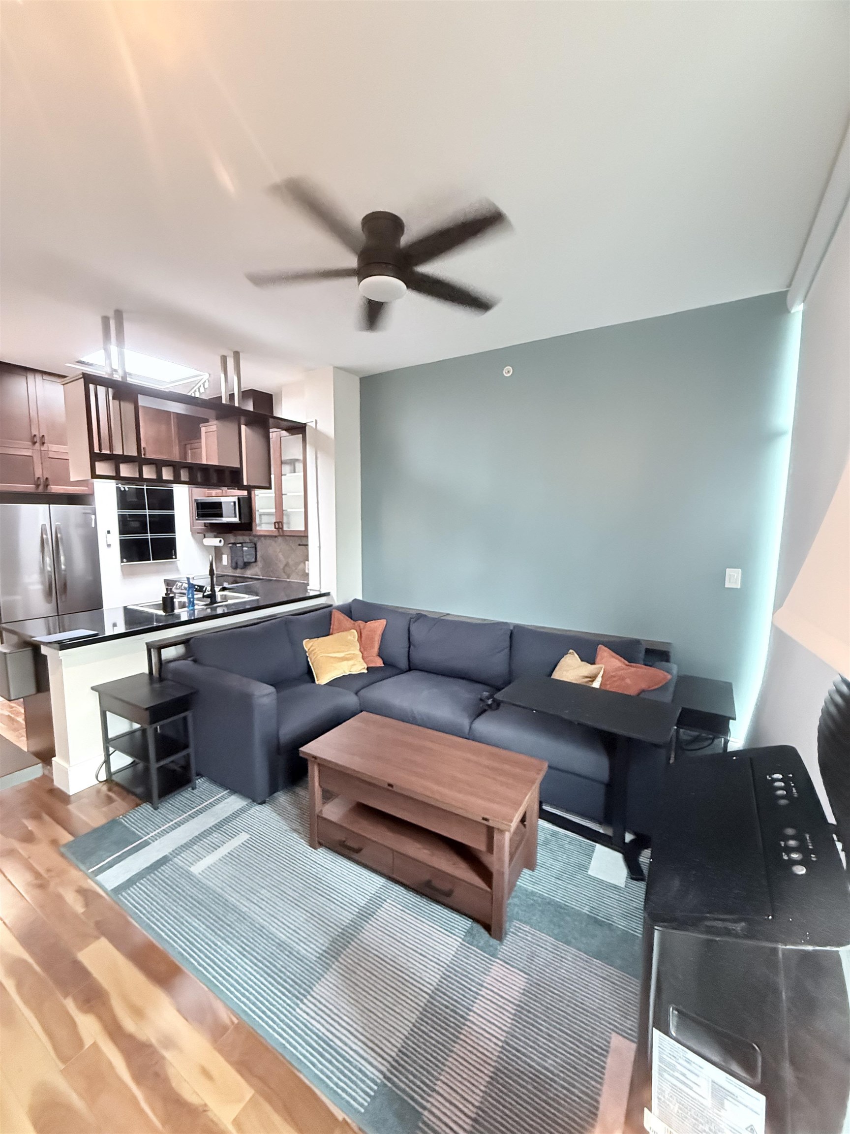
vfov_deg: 102.1
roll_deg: -0.1
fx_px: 458
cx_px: 425
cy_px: 567
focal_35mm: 14
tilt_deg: -6.4
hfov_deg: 85.7
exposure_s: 1/60
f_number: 2.2
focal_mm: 2.22
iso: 1250
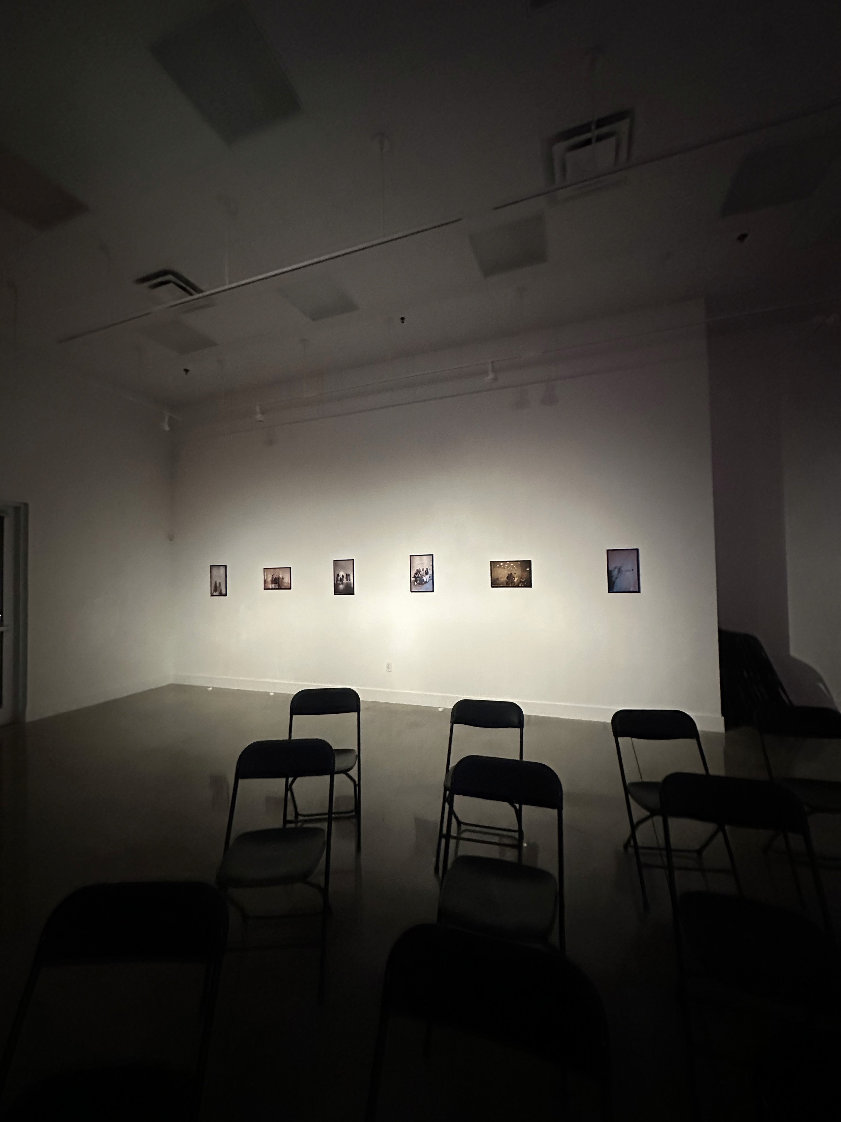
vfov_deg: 102.1
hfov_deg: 85.7
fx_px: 454
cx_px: 420
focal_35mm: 14
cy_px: 561
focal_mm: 2.22
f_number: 2.2
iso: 1250
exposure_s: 1/60
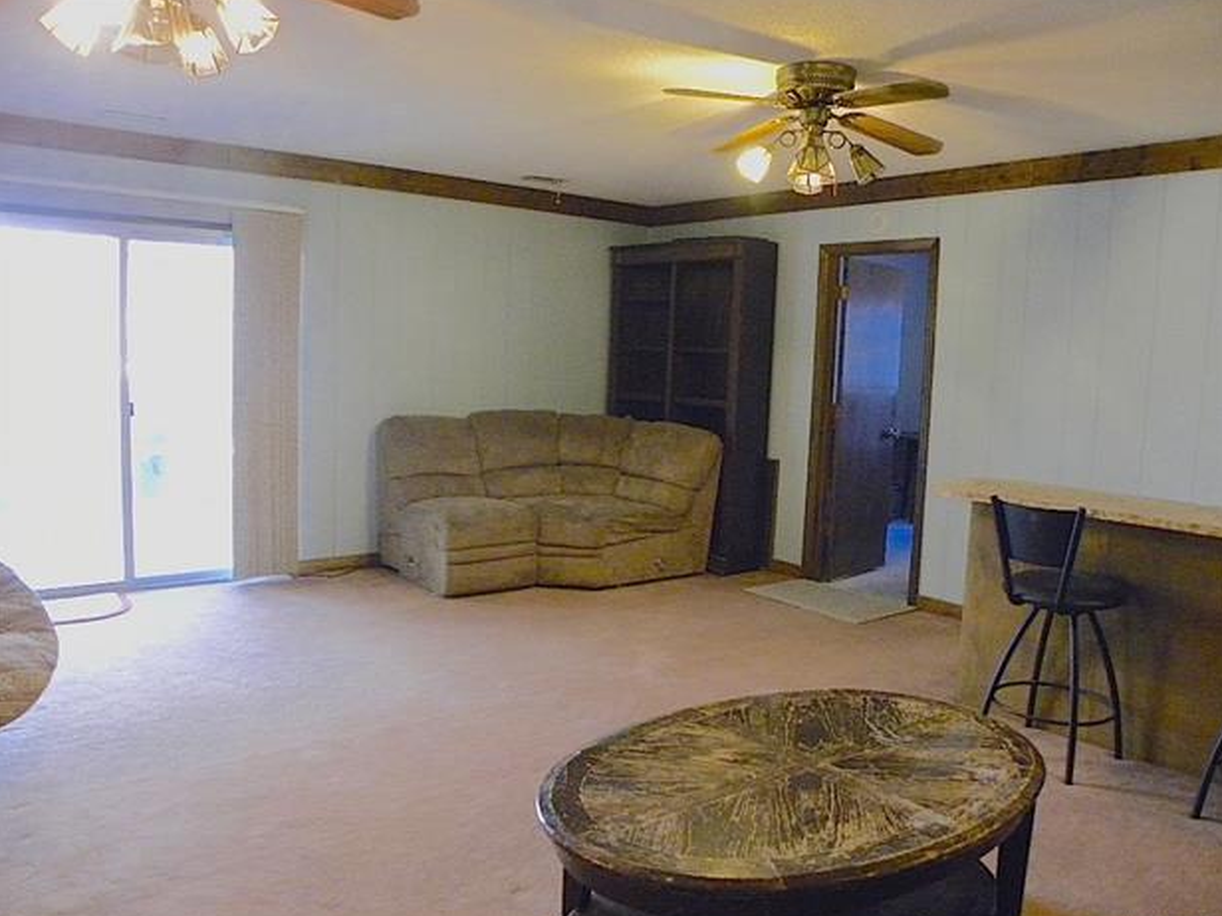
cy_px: 466
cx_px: 597
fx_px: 953
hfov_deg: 65.3
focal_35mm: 27
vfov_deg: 51.4
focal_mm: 4.6
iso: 400
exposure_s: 1/19.8
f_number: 2.8
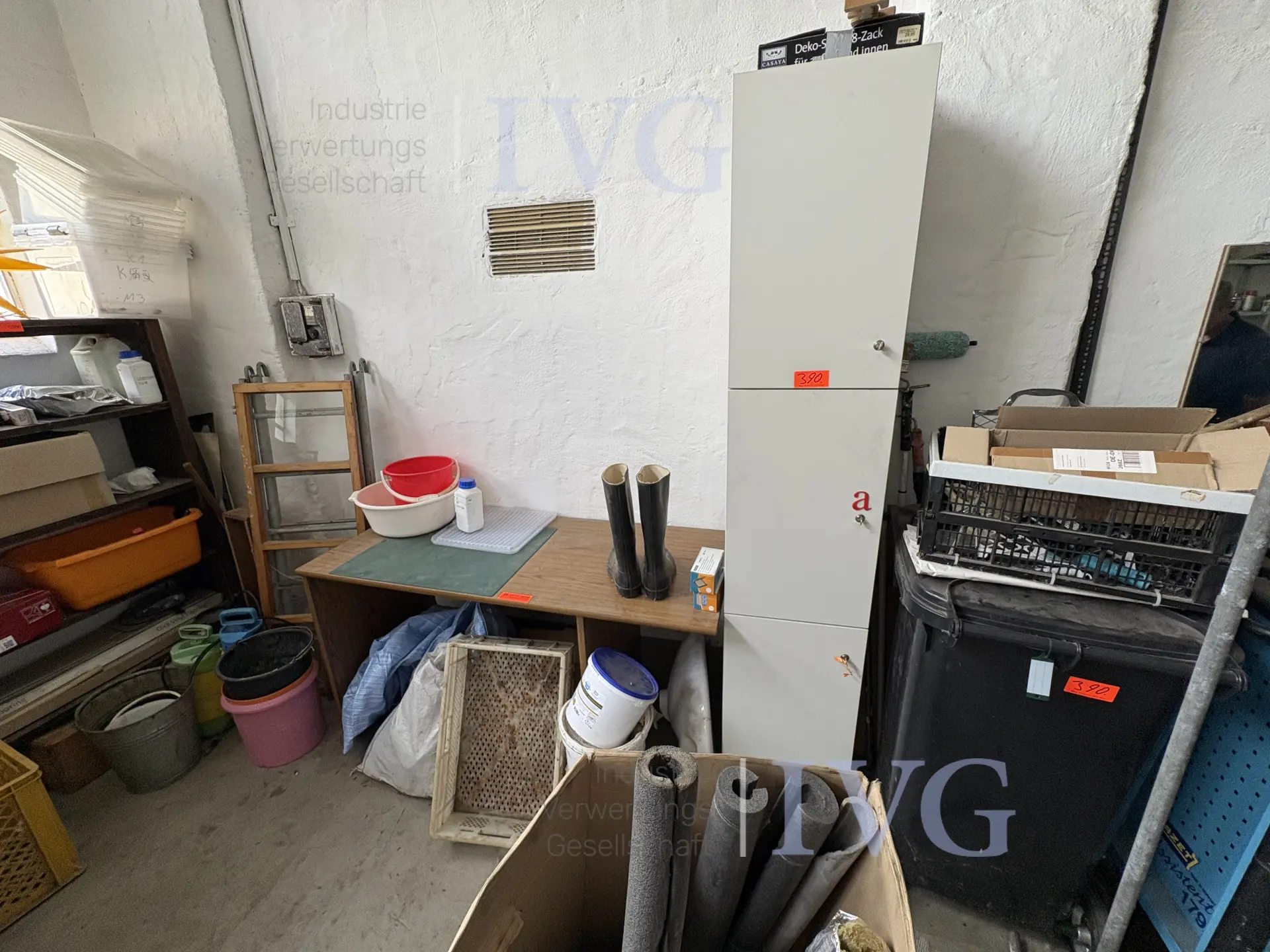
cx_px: 635
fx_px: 514
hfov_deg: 102.1
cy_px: 476
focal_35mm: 14
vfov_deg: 85.7
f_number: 2.2
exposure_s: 1/99
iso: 125
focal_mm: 2.22
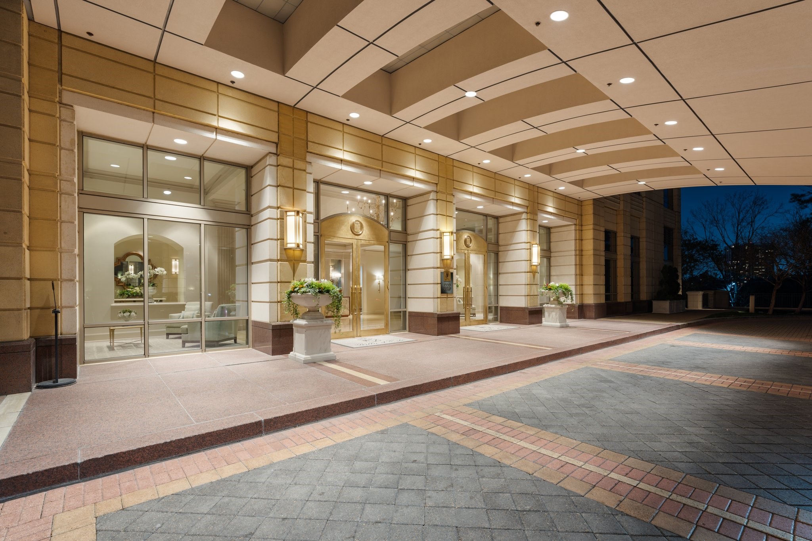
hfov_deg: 96.7
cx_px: 406
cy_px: 270
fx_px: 361
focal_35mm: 16
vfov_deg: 73.7
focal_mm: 16
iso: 100
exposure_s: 4
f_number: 5.6
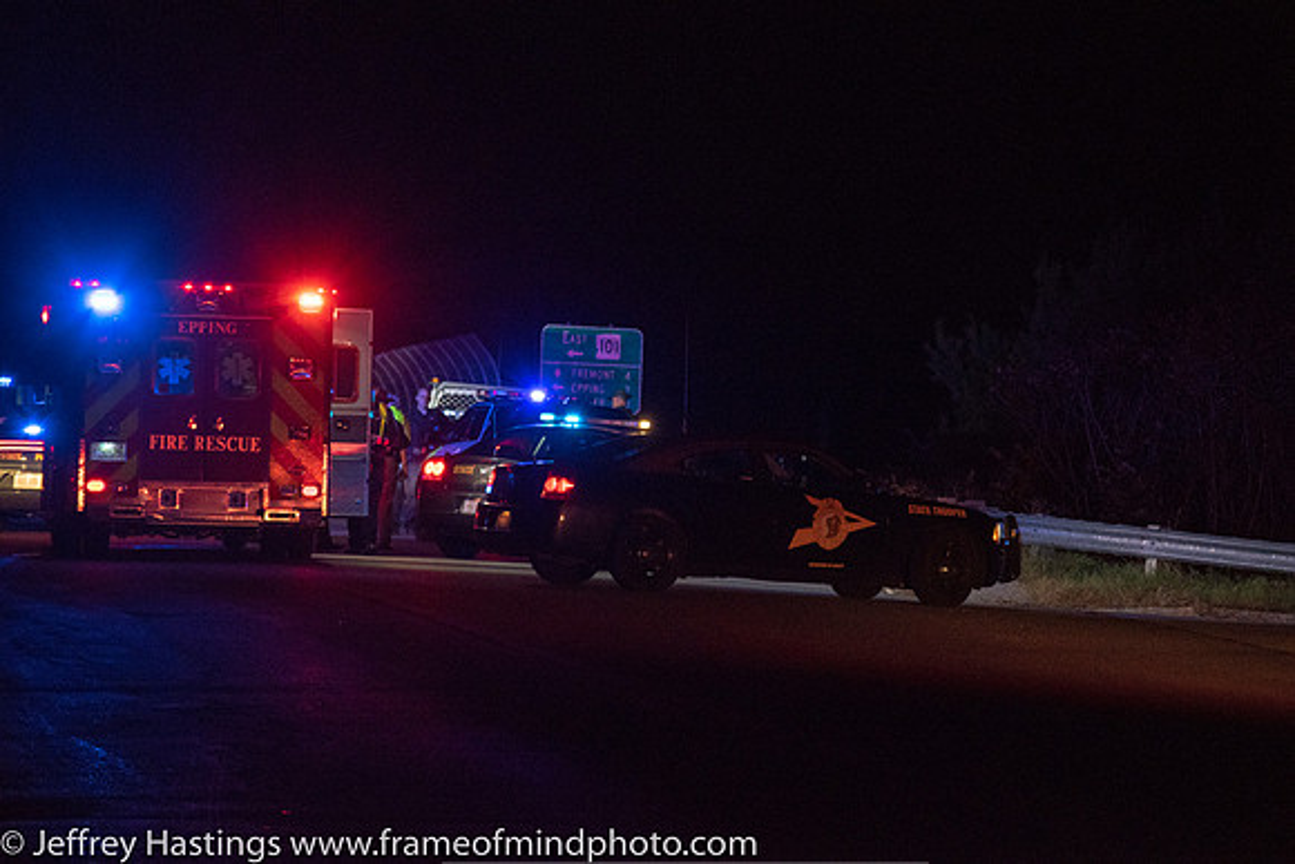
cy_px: 432
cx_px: 648
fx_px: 5937
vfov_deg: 8.3
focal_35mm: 165
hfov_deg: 12.4
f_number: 4.5
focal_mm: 110
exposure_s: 1/320
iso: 2000
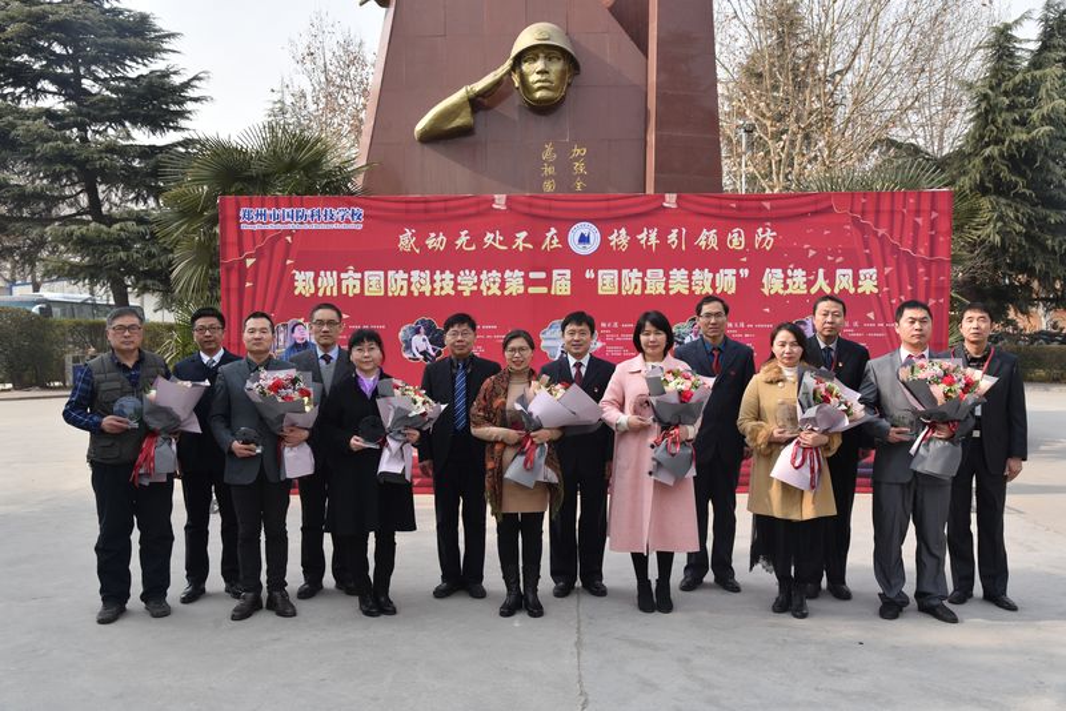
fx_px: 1007
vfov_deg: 38.9
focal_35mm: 34
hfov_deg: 55.8
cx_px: 533
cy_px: 356
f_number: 8
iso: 200
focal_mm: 34
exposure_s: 1/250
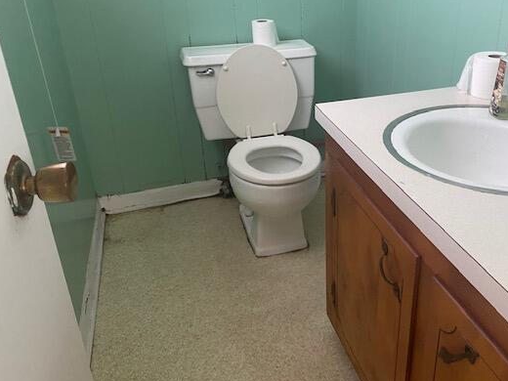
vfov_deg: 43.9
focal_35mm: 32
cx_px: 309
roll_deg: +0.1
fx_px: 470
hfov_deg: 56.3
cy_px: 151
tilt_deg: -26.2
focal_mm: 4.25
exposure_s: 1/60
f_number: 1.8
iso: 250
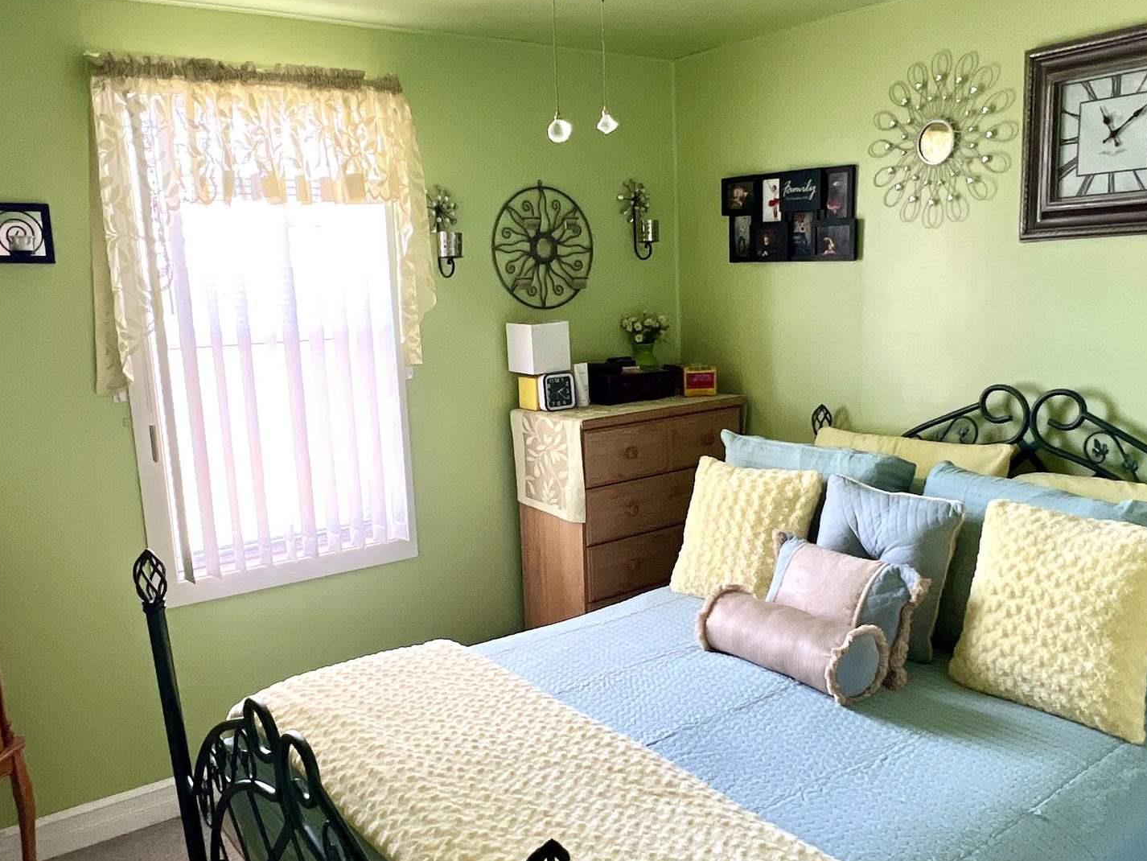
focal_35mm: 28
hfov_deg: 63.4
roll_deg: +2.9
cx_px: 605
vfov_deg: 49.7
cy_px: 467
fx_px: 928
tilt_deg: -9.4
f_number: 1.8
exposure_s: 1/99
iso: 160
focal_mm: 1.57
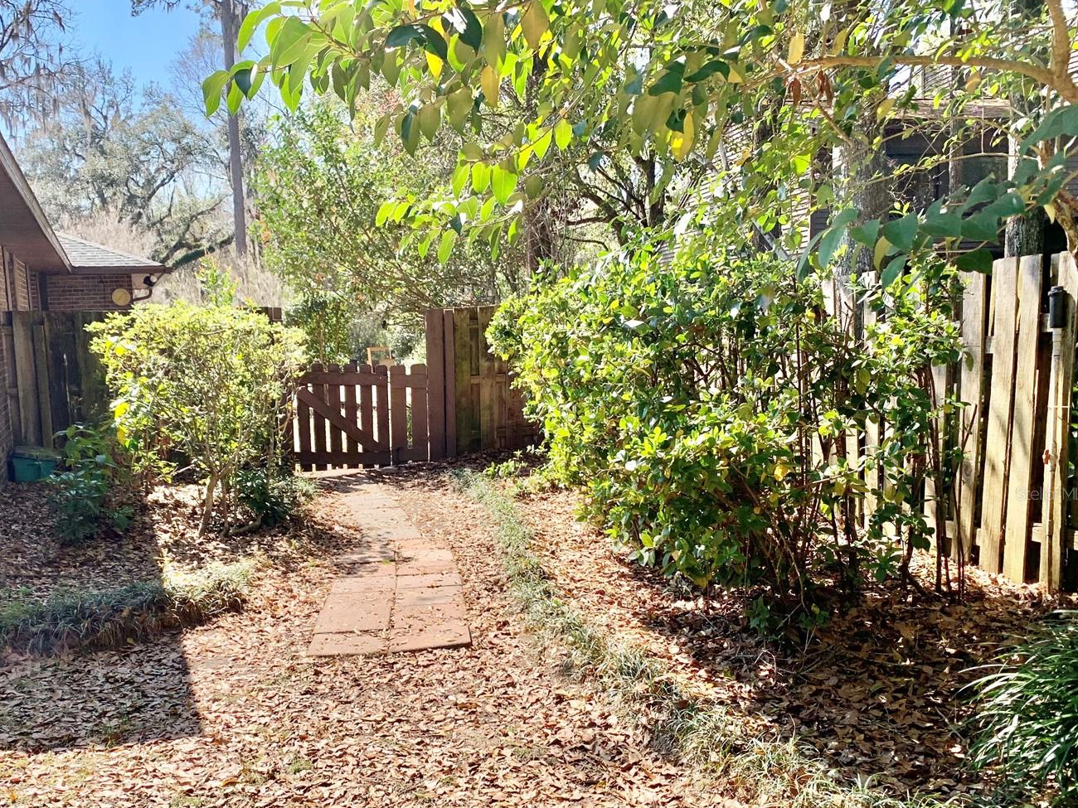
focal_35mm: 32
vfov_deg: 43.9
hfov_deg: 56.4
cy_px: 493
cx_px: 431
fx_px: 997
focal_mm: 4.25
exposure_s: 1/972
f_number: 1.8
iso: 25
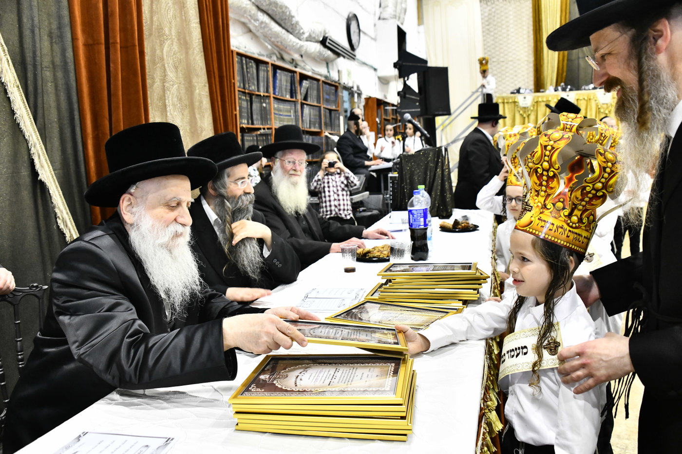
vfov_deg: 46.4
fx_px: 530
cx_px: 341
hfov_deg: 65.5
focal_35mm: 28
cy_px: 227
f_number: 5.6
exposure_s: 1/160
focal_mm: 28
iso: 3200
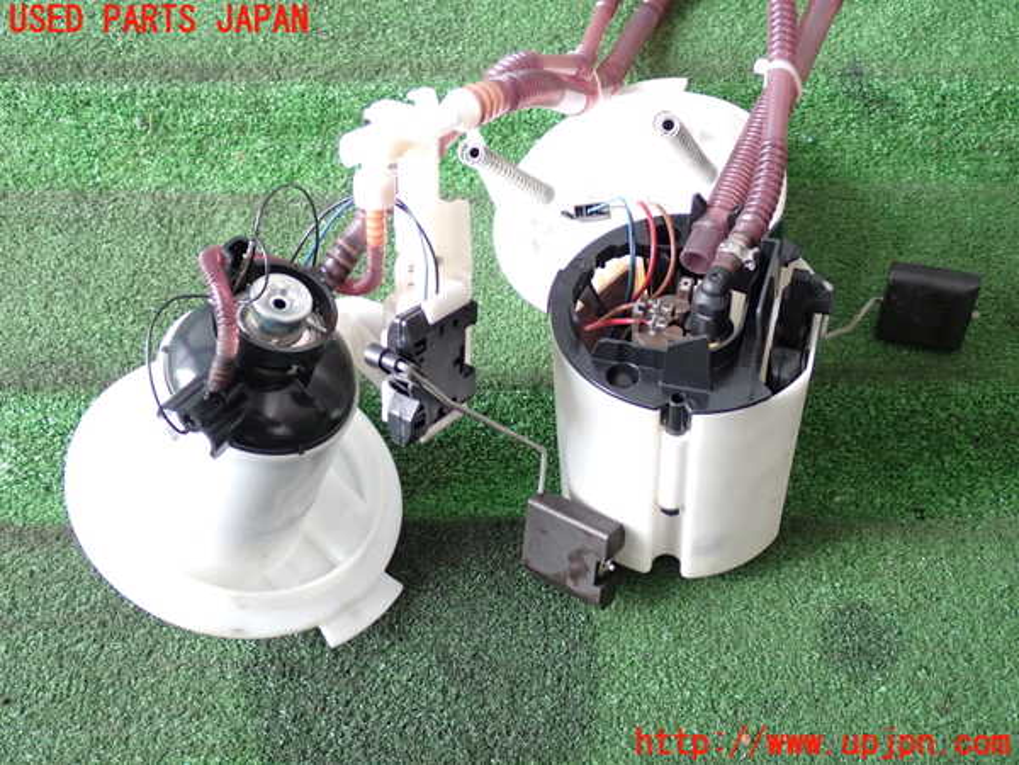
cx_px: 510
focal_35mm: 41
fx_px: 1207
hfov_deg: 45.8
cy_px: 382
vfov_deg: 35.1
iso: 250
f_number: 2.8
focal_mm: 7.31
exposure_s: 1/40
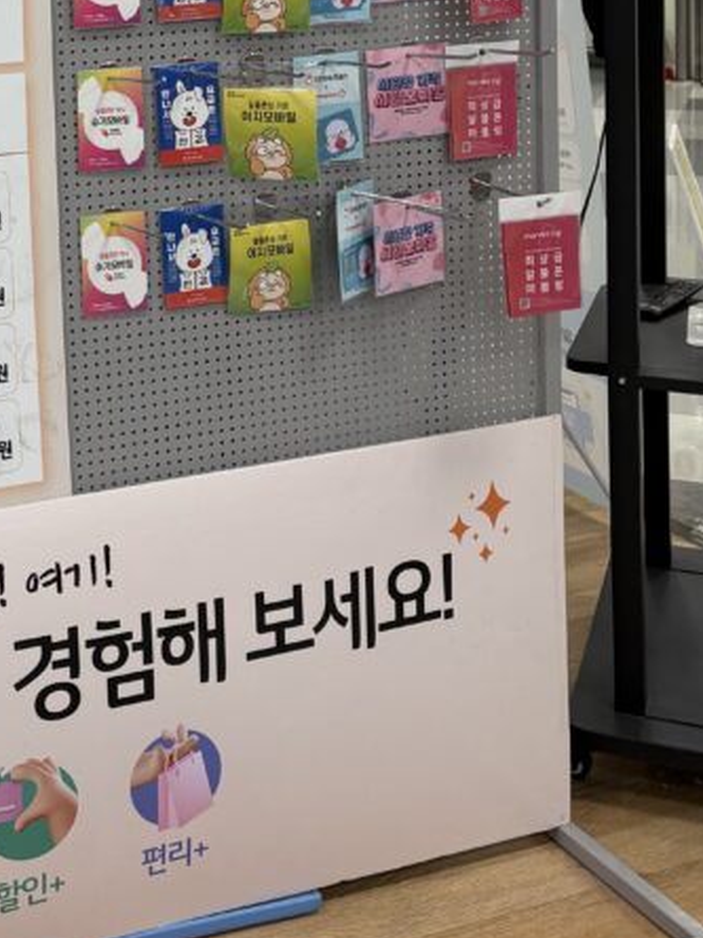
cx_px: 6
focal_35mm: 60
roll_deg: +3.1
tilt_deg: -5.1
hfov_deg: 23.4
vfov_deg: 30.2
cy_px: 23
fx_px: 1625
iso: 80
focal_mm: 5.96
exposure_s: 1/120
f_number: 1.6
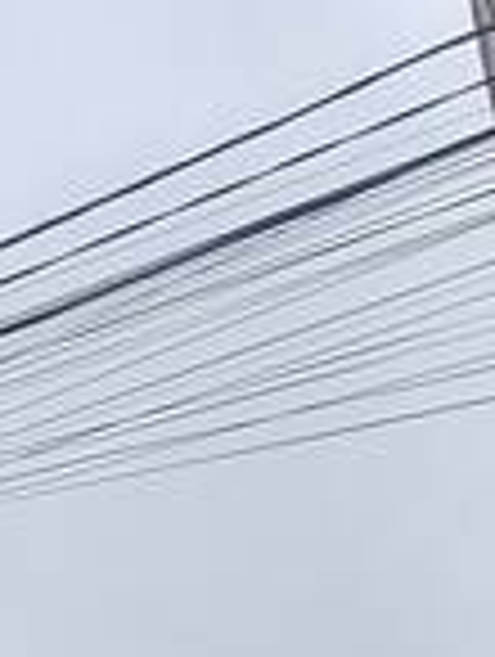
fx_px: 1825
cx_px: -634
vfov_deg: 18.4
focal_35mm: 96
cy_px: 950
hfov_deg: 12.6
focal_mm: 1.74
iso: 40
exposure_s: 1/120
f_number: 2.2
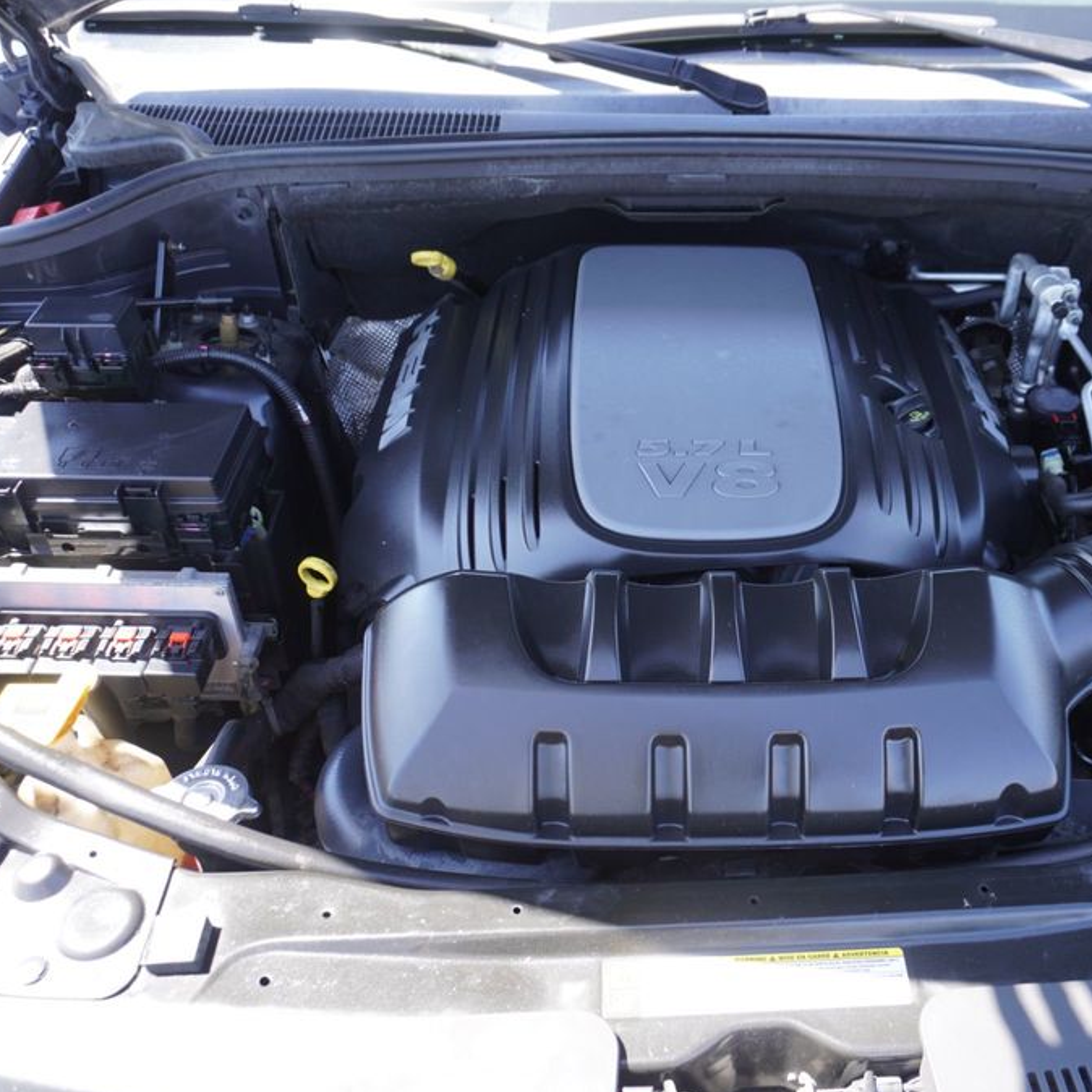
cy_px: 551
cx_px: 714
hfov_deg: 51.7
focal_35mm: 31
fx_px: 1106
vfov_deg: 52.5
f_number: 4
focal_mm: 16
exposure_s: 1/60
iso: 125
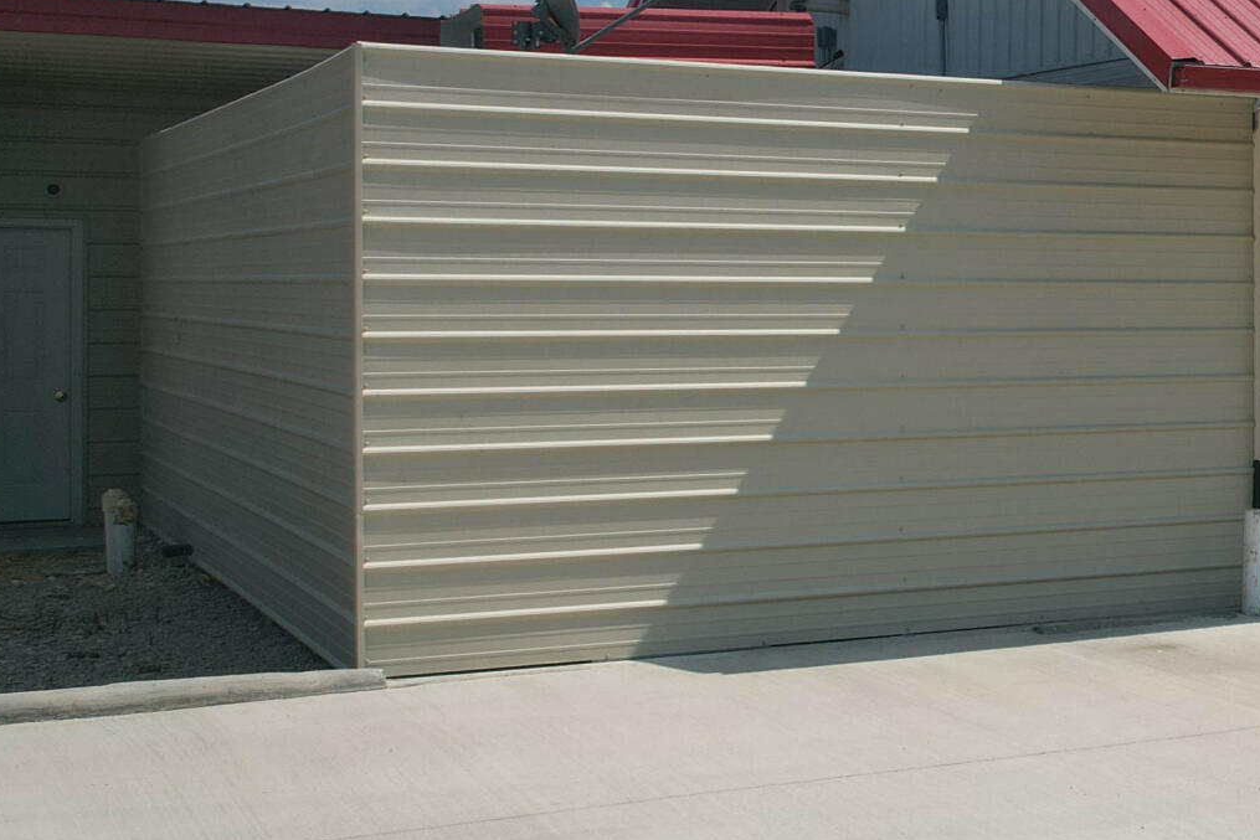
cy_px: 298
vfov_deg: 20.9
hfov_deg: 25.9
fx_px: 2275
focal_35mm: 65
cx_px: 1687
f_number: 2.8
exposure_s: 1/1000
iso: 100
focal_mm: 8.38
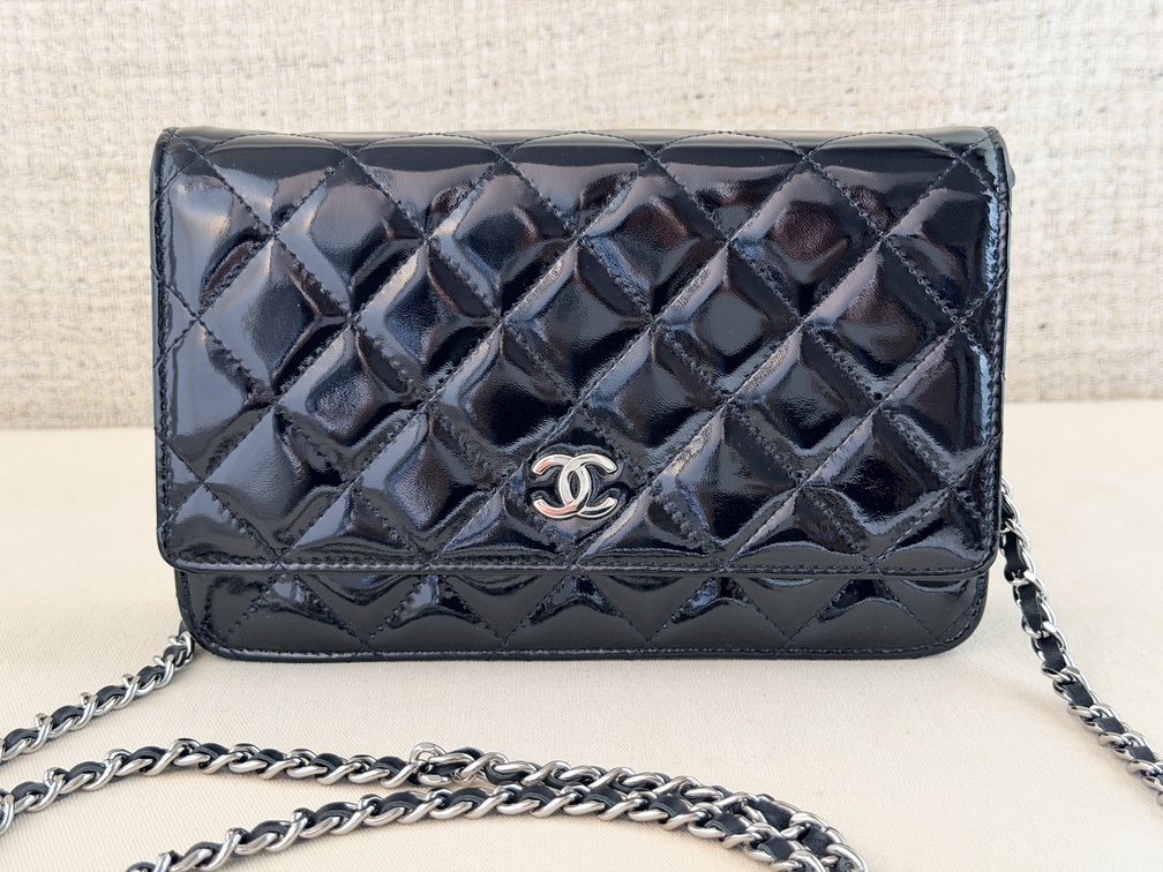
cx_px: 582
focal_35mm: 48
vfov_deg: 30.3
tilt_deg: -14.5
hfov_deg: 39.7
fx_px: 1613
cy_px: 436
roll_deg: +0.9
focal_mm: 6.76
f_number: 1.78
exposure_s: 1/50
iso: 250
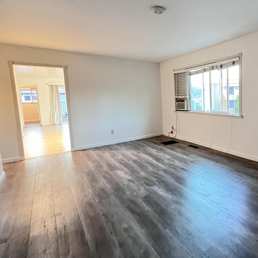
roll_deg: +1.2
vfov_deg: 74.6
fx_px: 169
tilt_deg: -6.2
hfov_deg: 66.8
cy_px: 115
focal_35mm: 20
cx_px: 212
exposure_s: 1/30
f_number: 1.8
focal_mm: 1.57
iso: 1250
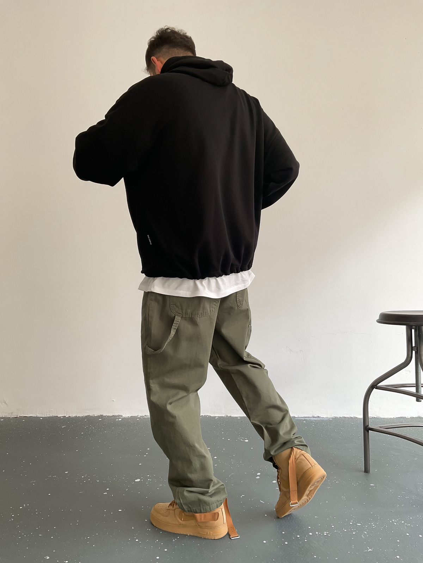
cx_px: 212
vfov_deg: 61.7
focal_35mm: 29
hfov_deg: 48.2
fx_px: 472
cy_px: 282
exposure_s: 1/120
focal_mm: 3
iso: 40
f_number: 1.8
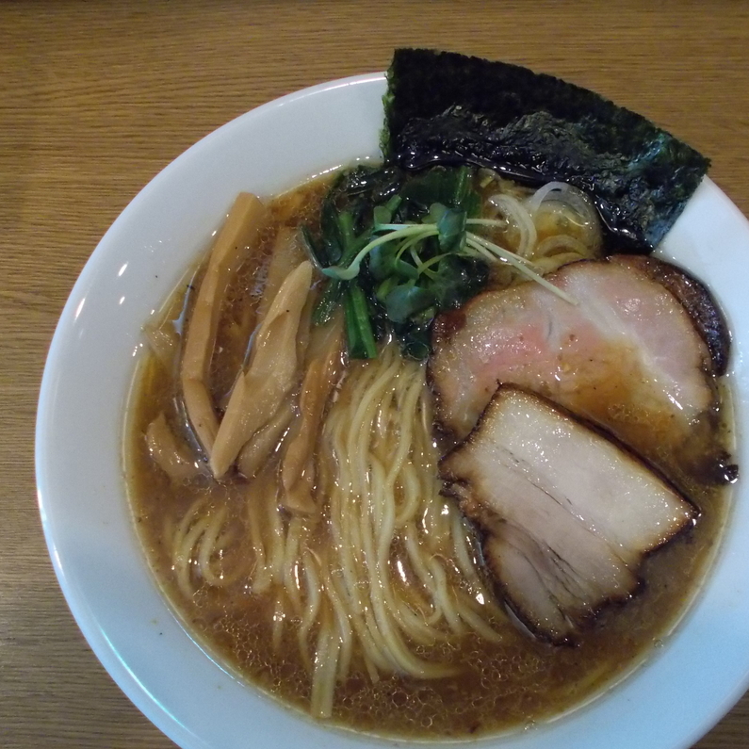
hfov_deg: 41.9
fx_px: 979
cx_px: 388
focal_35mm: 40
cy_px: 422
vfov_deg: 41.8
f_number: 3.4
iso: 800
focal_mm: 5.3
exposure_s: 1/40
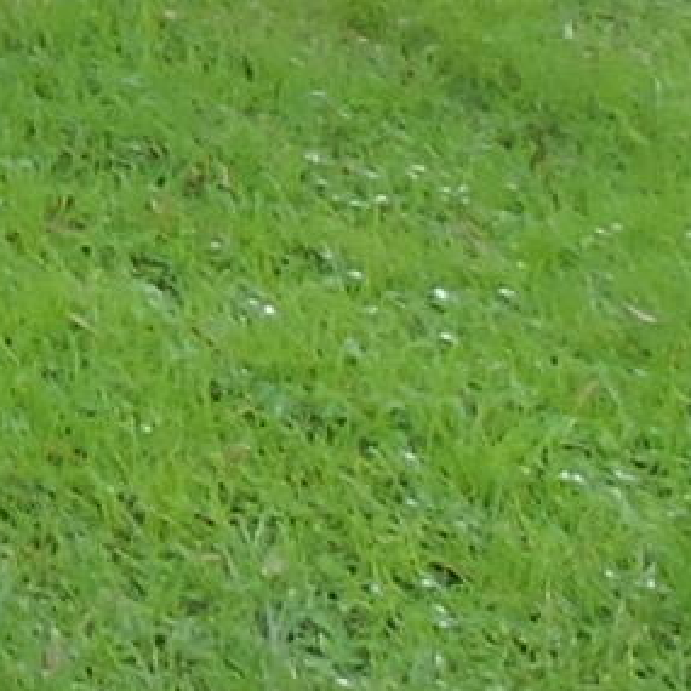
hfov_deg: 6.1
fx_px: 5036
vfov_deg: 7.0
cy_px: -1365
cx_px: -2359
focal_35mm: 223
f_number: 3.3
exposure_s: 1/320
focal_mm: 4.3
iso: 100
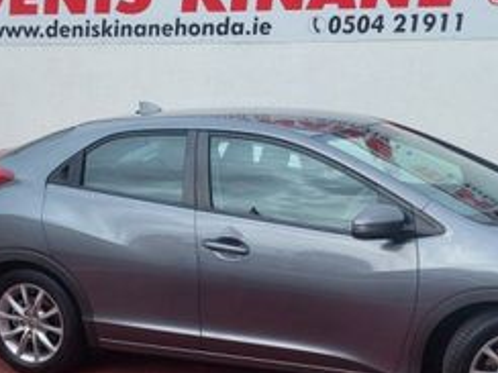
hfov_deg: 29.8
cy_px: 249
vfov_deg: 22.8
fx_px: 921
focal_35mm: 64
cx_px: 365
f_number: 1.8
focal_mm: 5.4
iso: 40
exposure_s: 1/1105
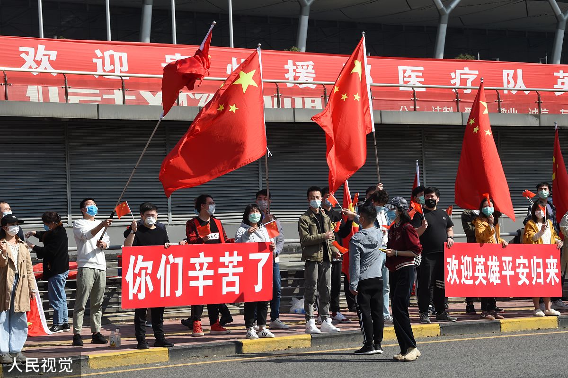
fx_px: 1735
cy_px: 189
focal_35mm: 110
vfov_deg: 12.4
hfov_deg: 18.6
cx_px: 284
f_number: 16
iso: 1600
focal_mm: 110
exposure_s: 1/1000
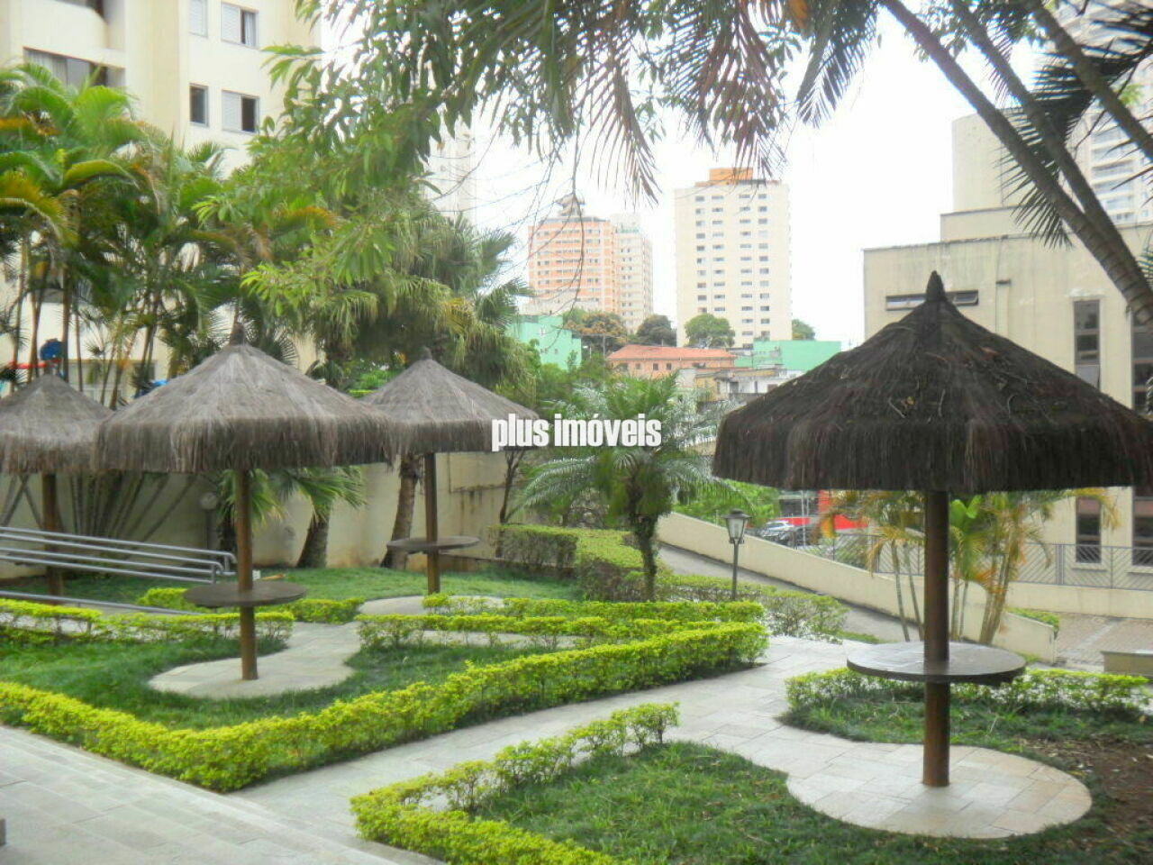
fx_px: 1166
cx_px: 576
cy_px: 432
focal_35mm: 35
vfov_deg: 40.7
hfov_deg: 52.6
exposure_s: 1/500
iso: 80
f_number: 3
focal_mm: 6.3
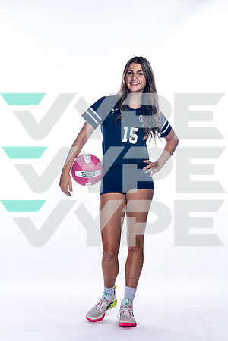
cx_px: 114
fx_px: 969
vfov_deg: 20.0
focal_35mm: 102
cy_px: 170
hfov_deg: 13.4
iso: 400
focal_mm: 102
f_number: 5.6
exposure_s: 1/250
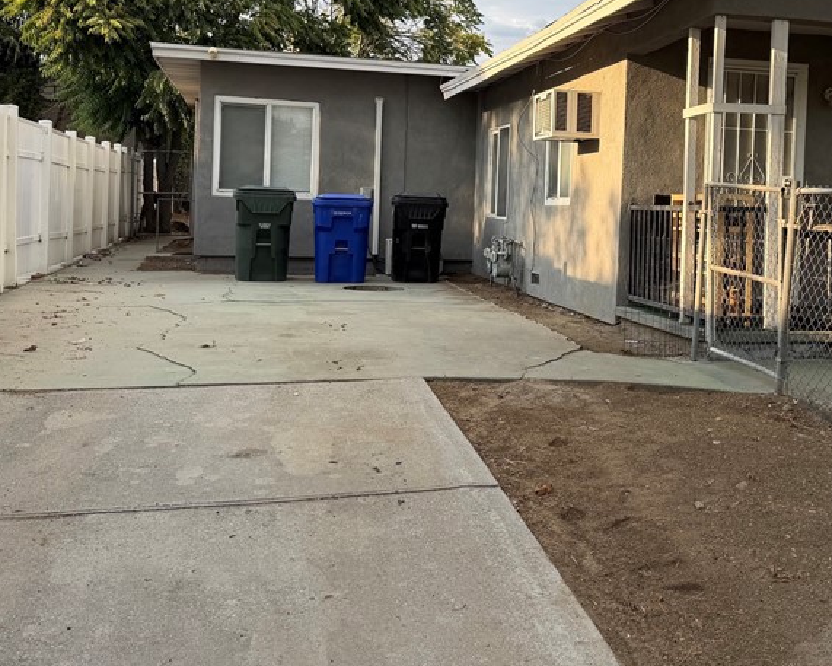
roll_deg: -1.9
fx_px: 1034
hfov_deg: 42.8
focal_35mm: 42
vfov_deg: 35.3
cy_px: 211
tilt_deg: -0.8
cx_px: 597
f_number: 1.78
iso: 80
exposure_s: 1/1192
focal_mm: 6.76
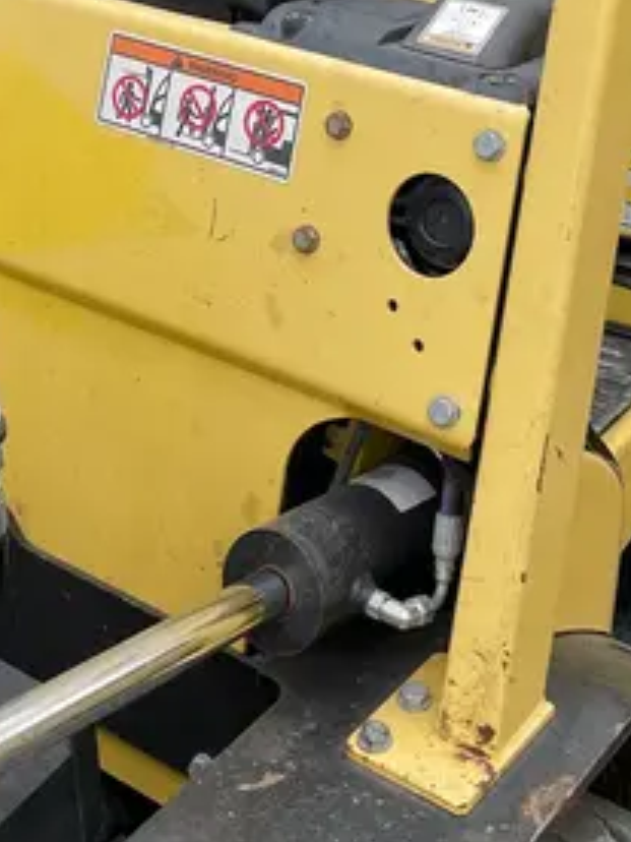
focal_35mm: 69
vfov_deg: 26.3
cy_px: -50
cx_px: 360
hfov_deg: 21.3
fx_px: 1677
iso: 32
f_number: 1.6
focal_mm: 4.2
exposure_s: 1/619
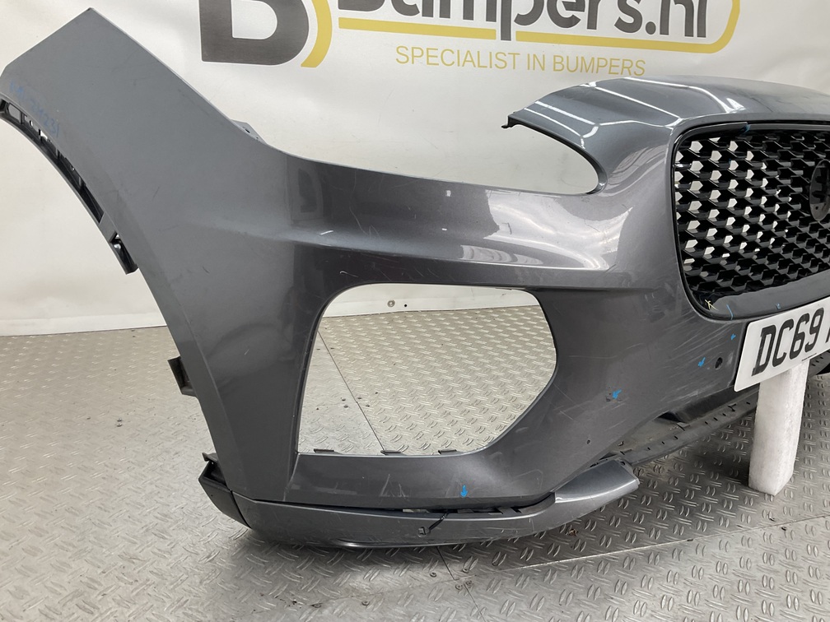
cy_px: 311
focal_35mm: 29
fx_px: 695
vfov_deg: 48.2
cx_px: 415
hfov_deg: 61.7
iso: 32
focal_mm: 3
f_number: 1.8
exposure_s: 1/120
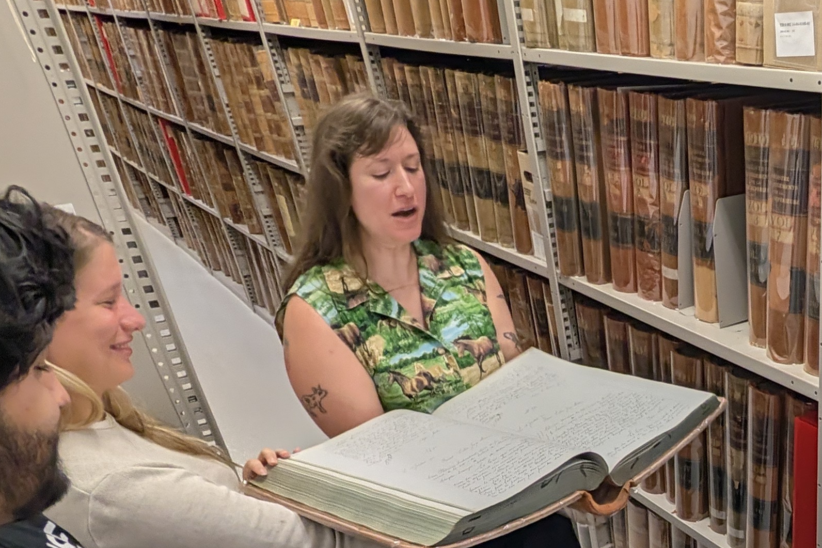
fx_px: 731
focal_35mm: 32
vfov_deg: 37.7
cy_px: 518
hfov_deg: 48.9
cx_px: 809
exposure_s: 1/60
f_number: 1.7
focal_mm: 2.02
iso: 80
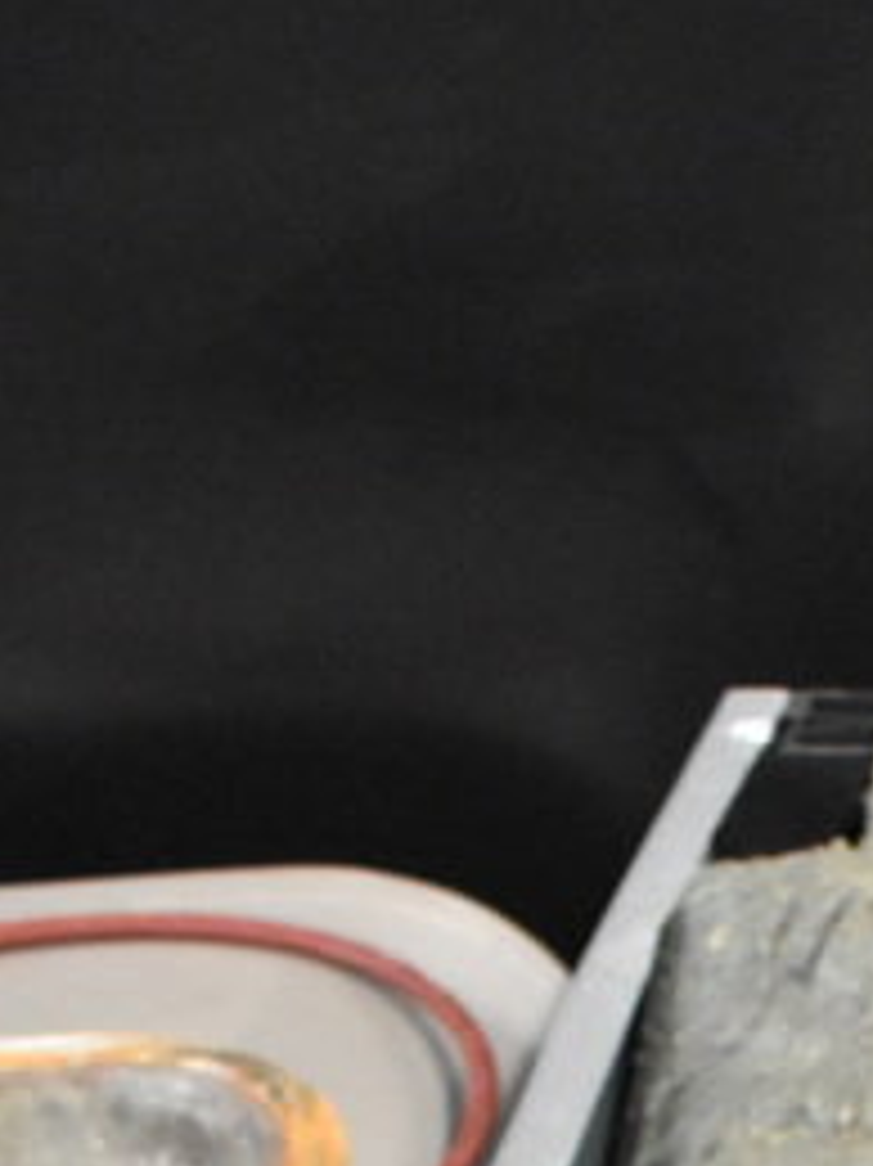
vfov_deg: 16.9
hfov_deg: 13.7
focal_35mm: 102
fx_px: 3433
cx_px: 1296
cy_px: 1902
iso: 6400
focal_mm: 20
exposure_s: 1/40
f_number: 3.5
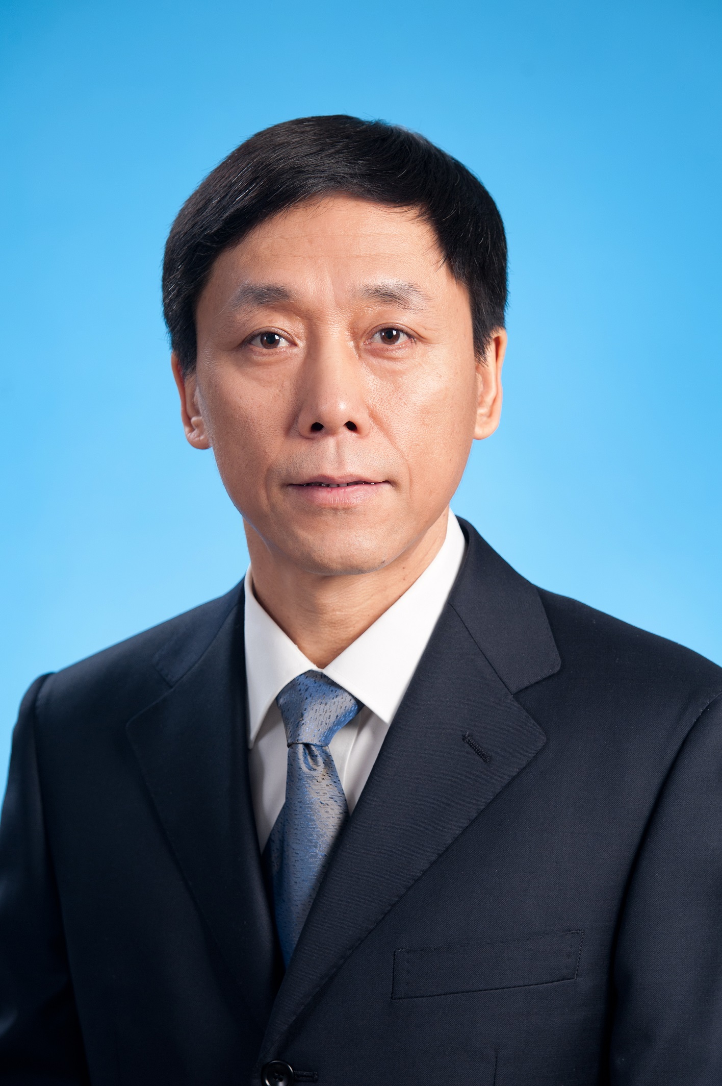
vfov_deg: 14.7
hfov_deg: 9.8
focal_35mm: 140
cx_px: 361
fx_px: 4217
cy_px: 543
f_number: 6.3
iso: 200
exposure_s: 1/125
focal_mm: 140
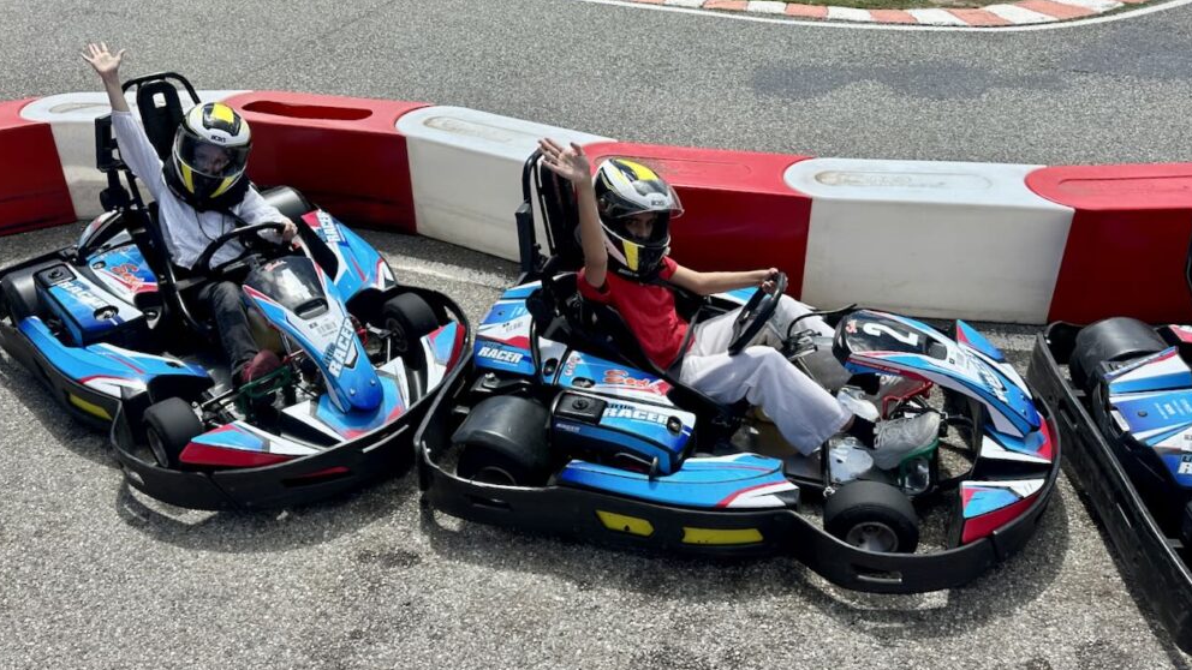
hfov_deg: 69.8
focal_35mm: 27
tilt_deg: -28.8
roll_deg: -5.0
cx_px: 582
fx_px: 853
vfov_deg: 42.5
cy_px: 243
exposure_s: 1/3247
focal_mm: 6.86
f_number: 1.78
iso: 80
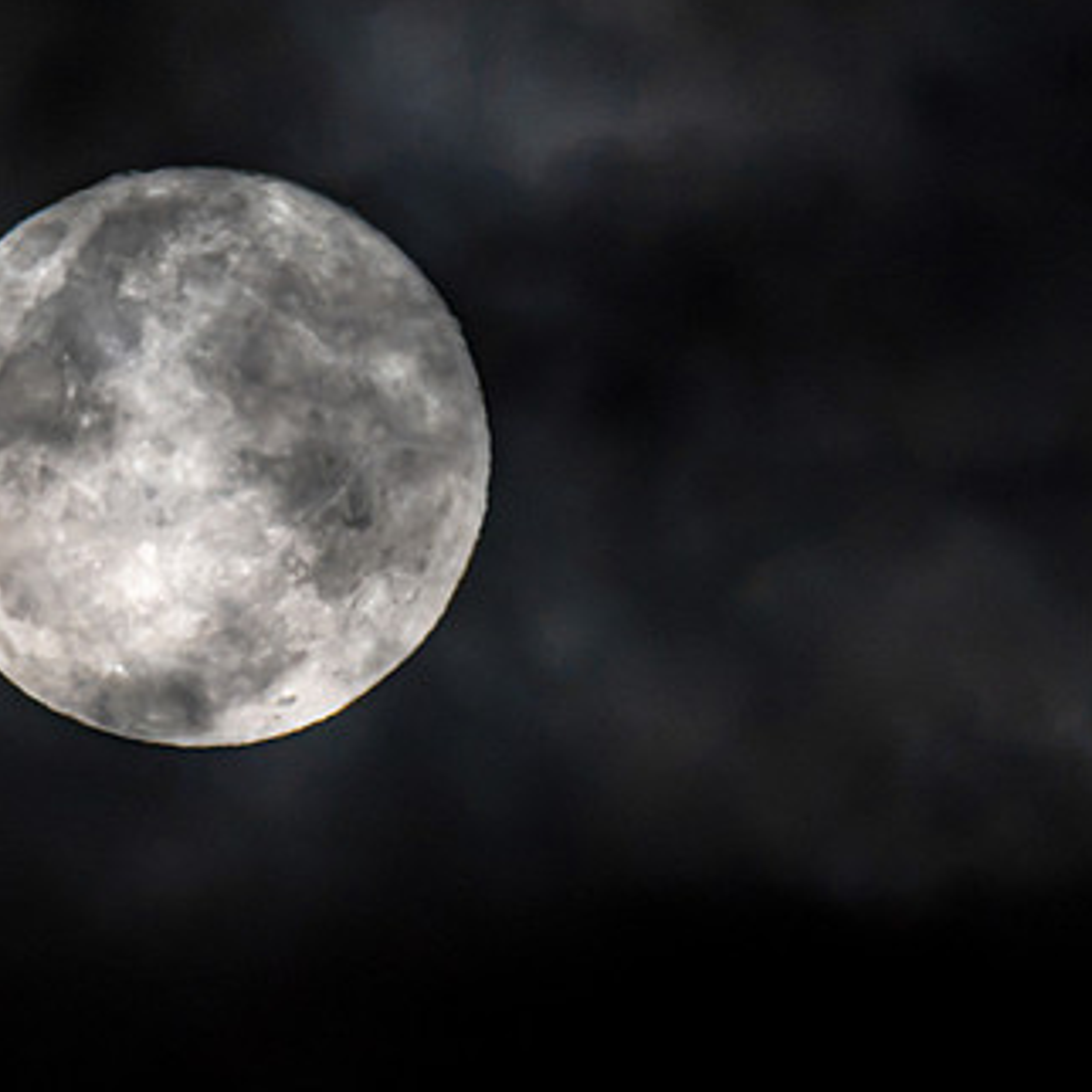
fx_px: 64635
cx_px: 184
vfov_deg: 1.0
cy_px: 462
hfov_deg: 1.0
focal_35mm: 1811
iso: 800
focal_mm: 600
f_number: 6.3
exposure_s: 1/100
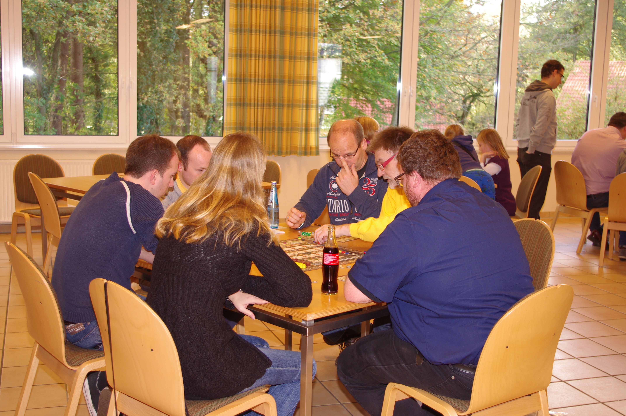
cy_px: 208
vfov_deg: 29.2
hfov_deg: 42.8
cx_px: 313
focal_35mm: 46
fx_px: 799
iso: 200
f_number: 4
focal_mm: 30.63
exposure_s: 1/25
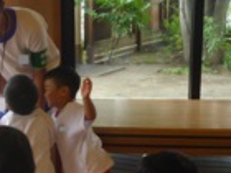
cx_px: 0
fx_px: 534
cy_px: 110
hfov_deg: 23.4
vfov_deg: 18.4
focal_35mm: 80
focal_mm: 5.5
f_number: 3.5
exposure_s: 1/250
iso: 800
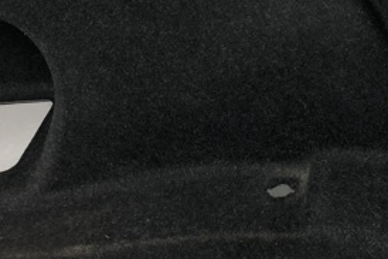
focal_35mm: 68
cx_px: 297
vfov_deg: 19.8
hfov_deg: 29.1
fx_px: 733
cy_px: 51
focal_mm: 4
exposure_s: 1/17
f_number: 1.8
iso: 40
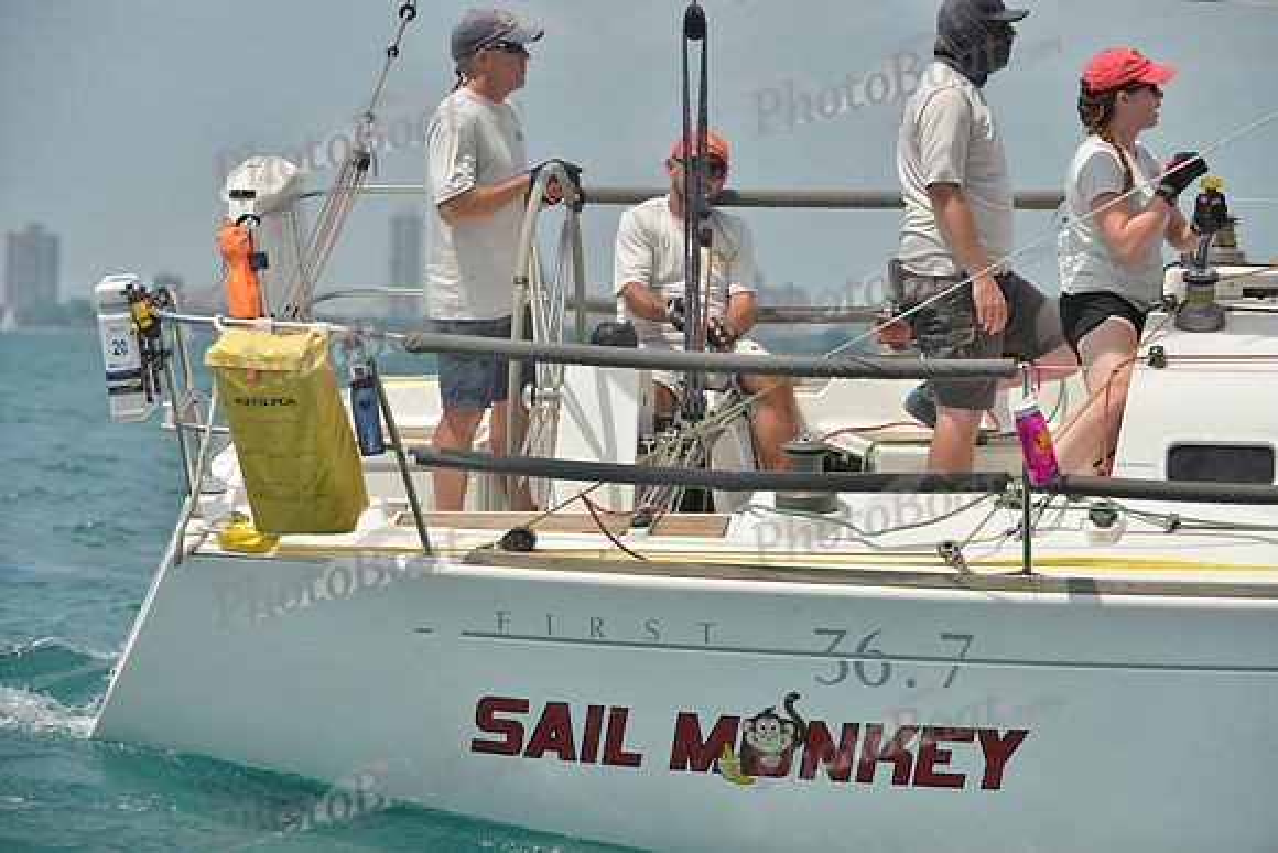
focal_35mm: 200
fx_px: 7101
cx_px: 639
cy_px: 426
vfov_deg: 6.9
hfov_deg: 10.3
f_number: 8
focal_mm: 200
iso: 280
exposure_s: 1/1250
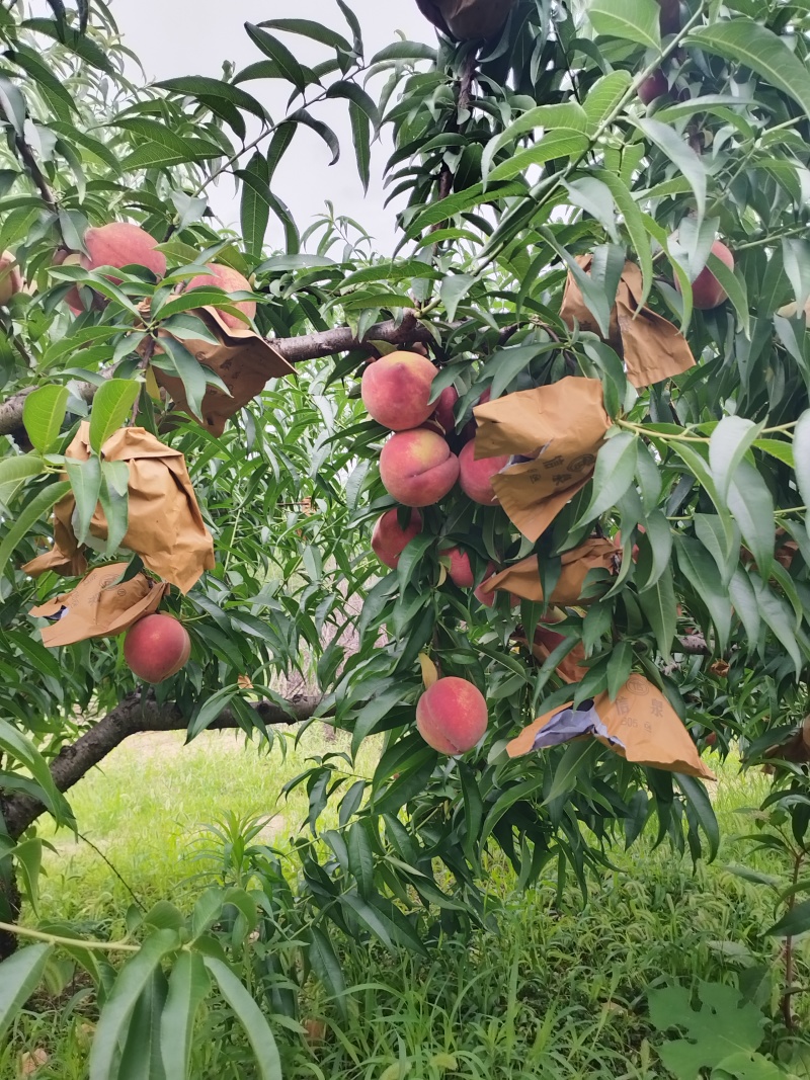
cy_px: 540
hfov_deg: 58.9
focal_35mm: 23
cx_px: 405
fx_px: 718
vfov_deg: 73.9
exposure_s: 1/100
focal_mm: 5.52
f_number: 1.9
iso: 162
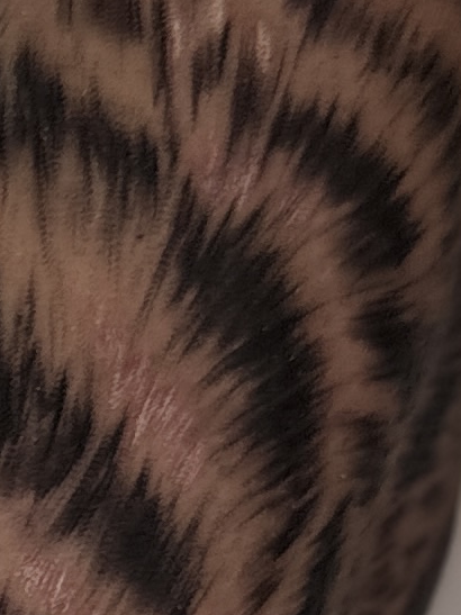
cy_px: 1183
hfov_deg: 8.0
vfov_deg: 10.4
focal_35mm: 177
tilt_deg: -55.6
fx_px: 3144
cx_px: -504
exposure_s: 1/120
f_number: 1.78
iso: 80
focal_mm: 6.76
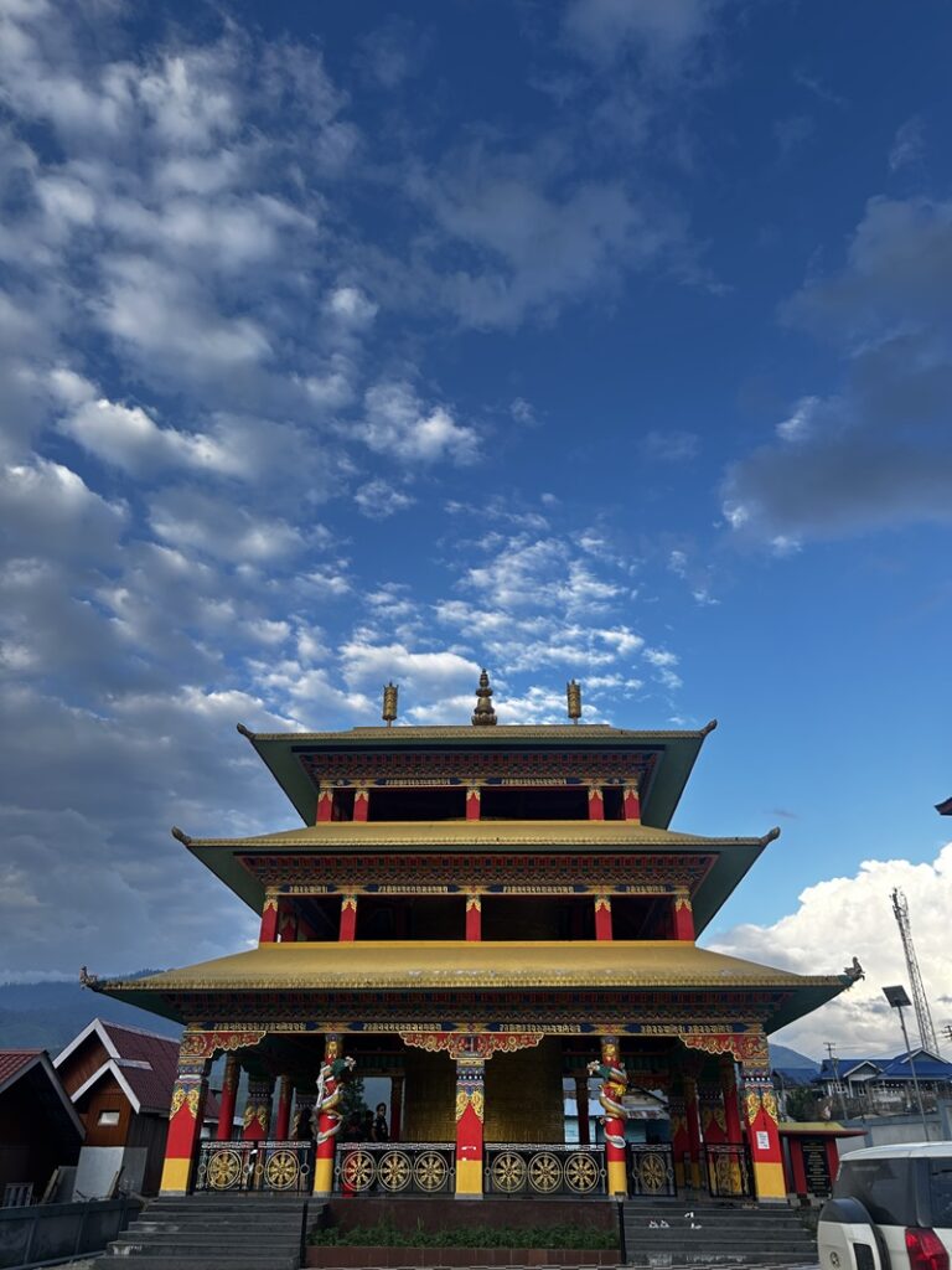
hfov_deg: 53.1
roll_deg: -0.9
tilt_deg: +29.0
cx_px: 476
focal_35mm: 26
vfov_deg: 67.3
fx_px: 953
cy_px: 635
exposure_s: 1/439
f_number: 1.5
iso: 50
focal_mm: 5.7
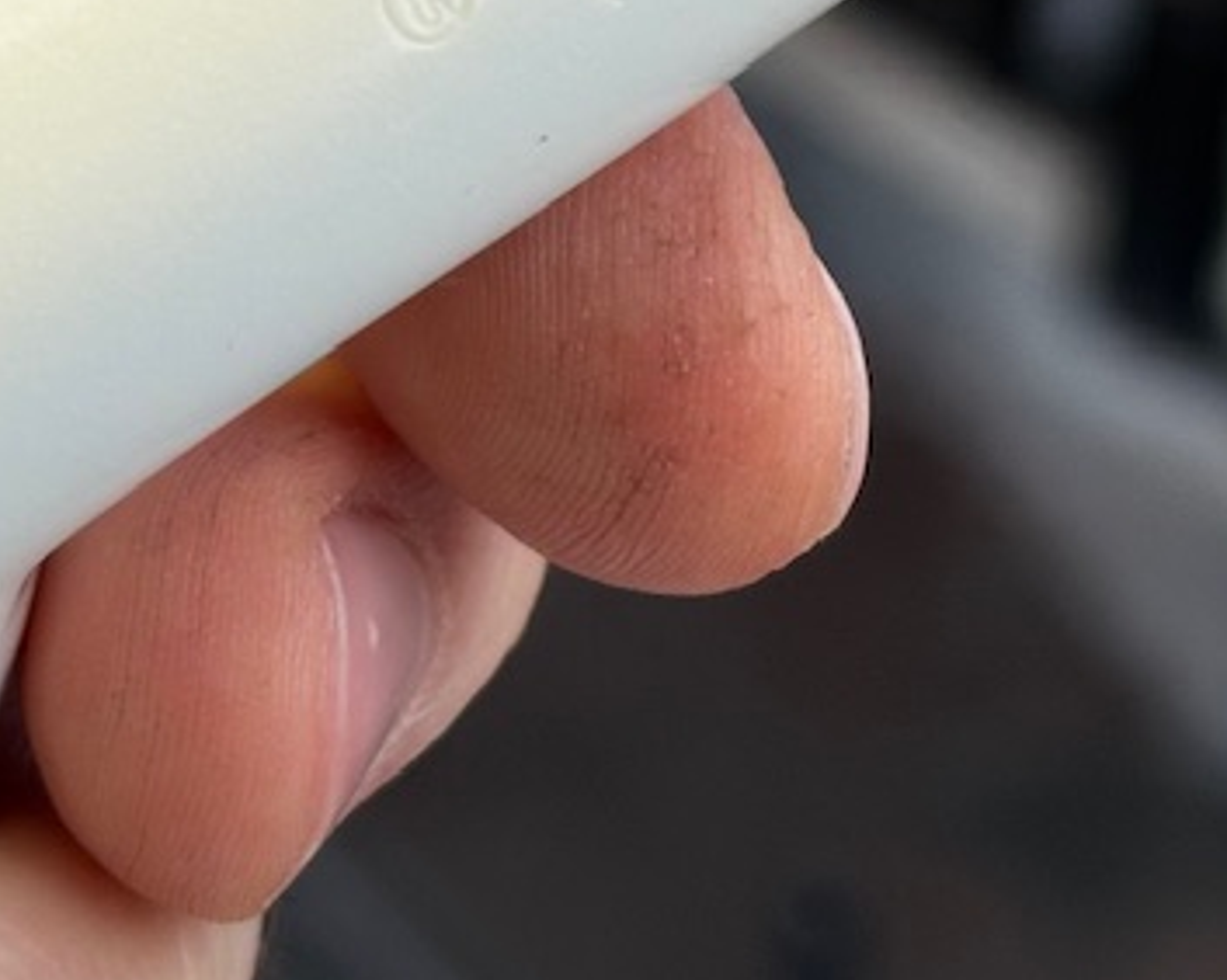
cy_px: -372
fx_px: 6170
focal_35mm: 170
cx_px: 855
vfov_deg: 8.9
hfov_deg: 11.3
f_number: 1.78
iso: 50
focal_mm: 6.86
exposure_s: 1/50
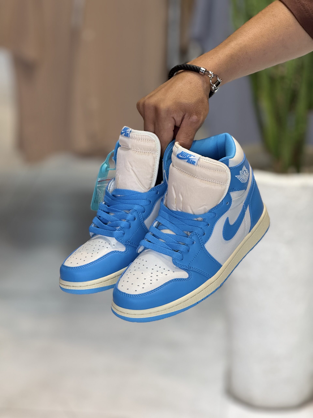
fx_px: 1447
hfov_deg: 12.3
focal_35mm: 120
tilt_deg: -17.2
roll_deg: -1.4
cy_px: 209
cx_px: 156
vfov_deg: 16.4
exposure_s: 1/100
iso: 80
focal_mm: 15.66
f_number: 2.8
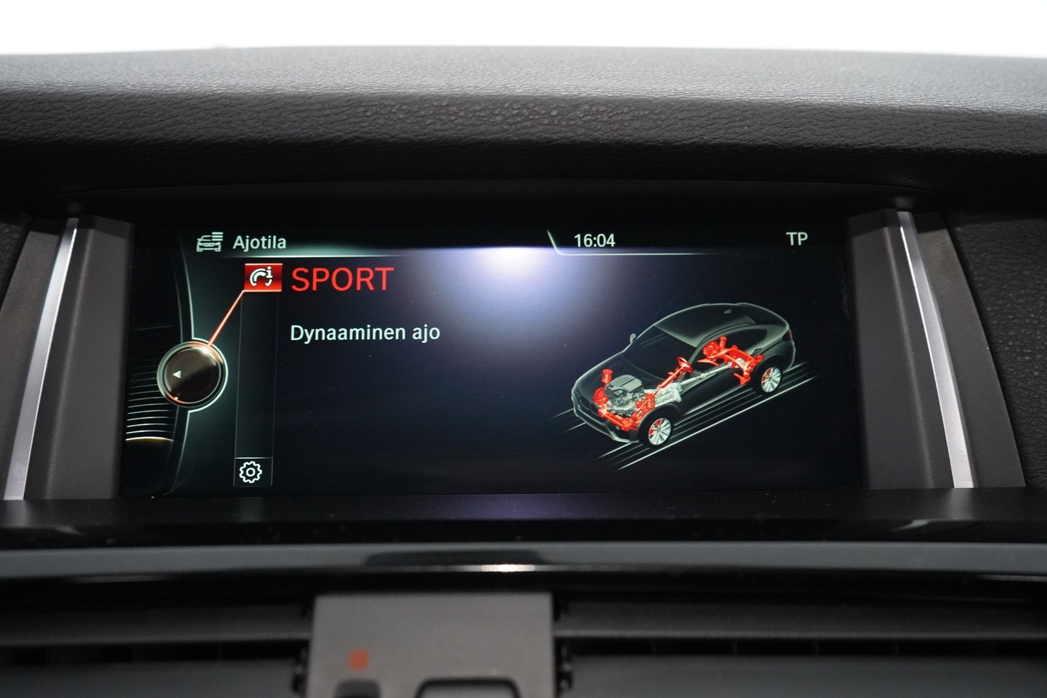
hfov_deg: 57.2
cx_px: 524
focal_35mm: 33
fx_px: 960
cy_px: 349
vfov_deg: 40.0
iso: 10000
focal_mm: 33
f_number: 5.6
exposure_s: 1/40
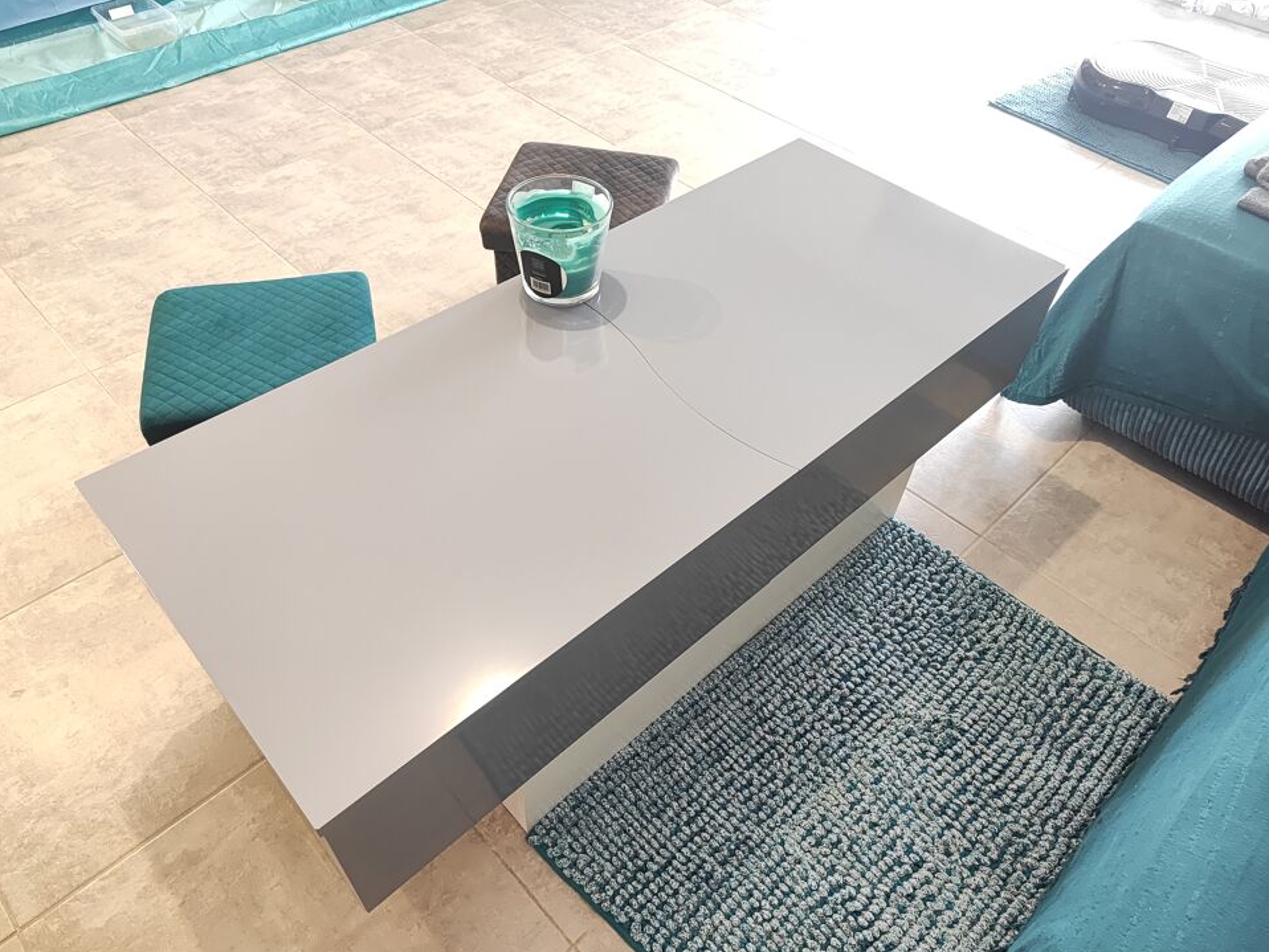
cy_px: 490
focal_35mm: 24
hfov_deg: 71.6
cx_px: 627
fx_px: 880
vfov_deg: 56.8
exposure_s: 1/45.5
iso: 600
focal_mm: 5.4
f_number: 1.8
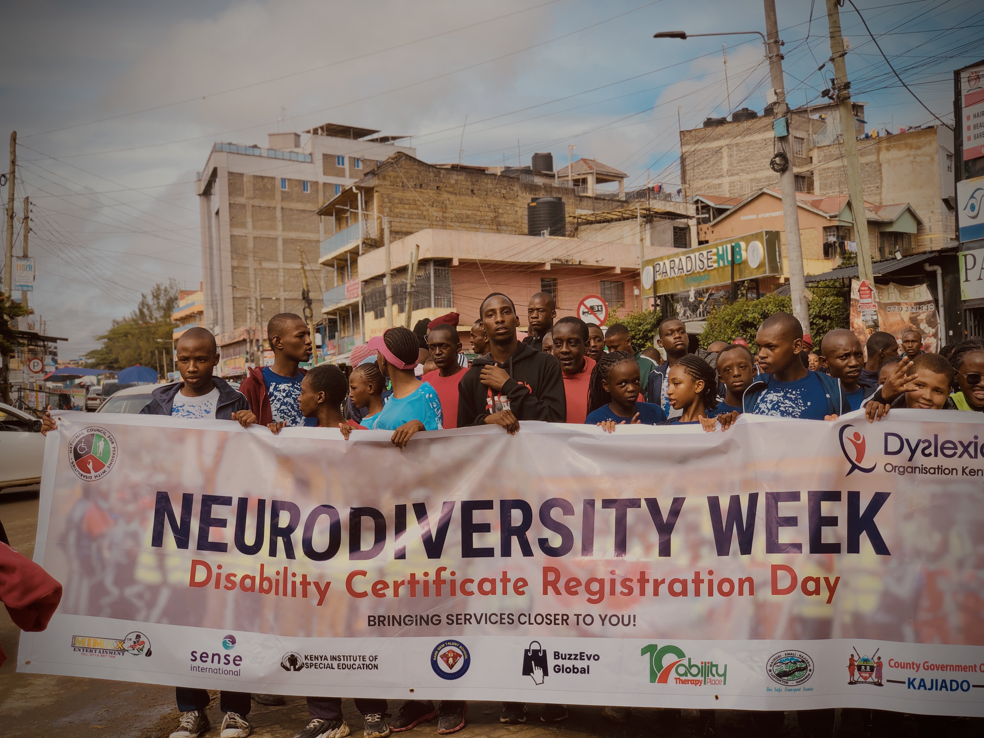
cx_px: 492
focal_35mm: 52
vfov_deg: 28.0
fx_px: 1478
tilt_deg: -0.2
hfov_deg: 36.8
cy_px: 369
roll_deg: +2.0
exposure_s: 1/727
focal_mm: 6
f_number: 2.4
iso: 16
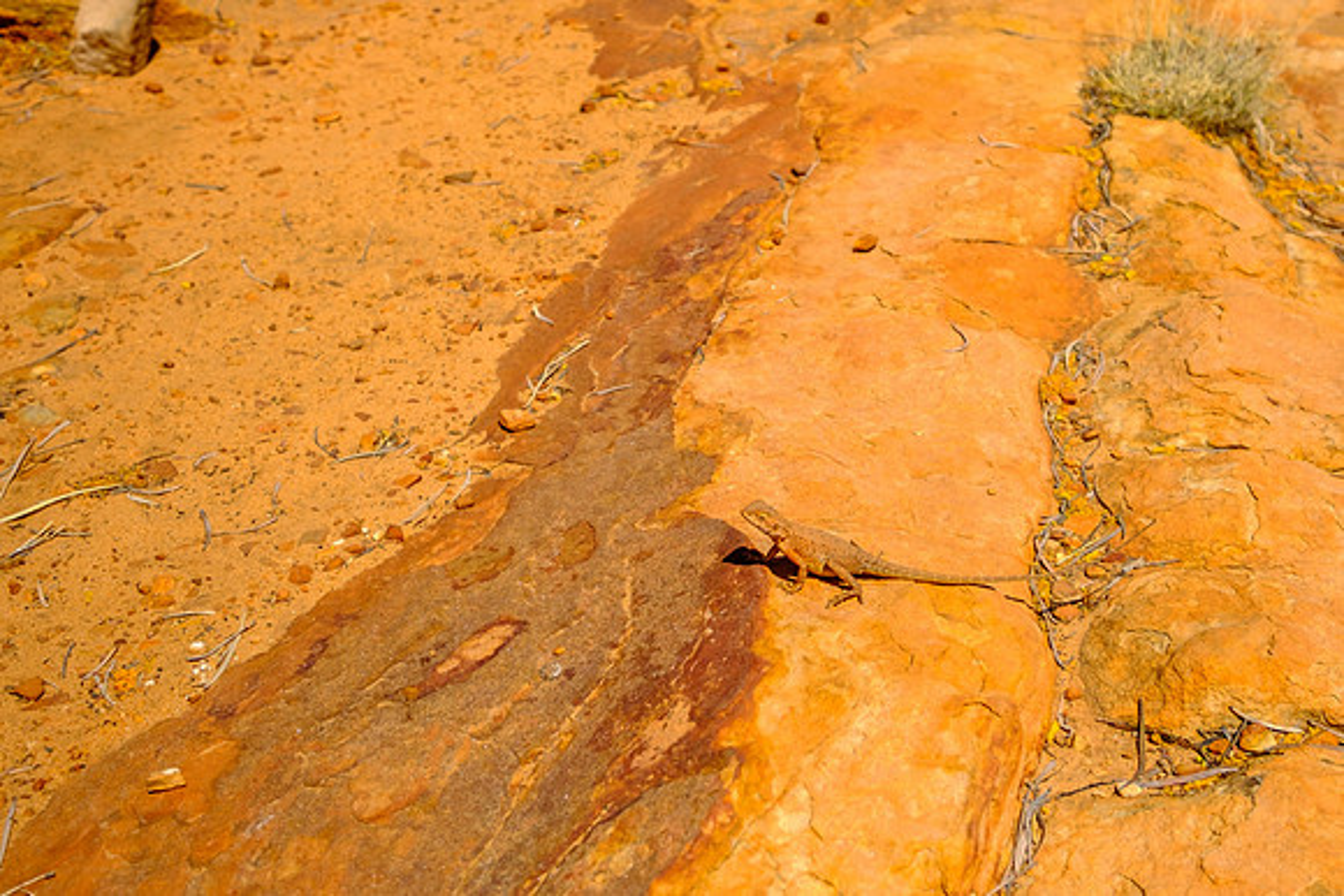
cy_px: 351
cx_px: 796
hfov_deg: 44.4
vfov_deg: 30.5
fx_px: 1637
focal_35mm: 44
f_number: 4
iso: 200
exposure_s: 1/6000
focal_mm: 24
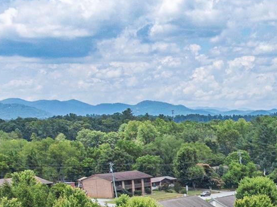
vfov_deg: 14.8
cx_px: 394
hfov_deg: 19.8
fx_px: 703
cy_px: 362
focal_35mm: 88
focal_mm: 12.29
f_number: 2.8
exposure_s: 1/5000
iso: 200
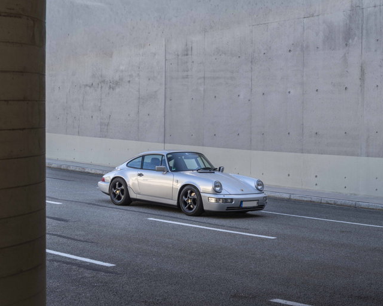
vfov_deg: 29.1
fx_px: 589
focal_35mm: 52
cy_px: 153
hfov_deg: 36.0
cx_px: 210
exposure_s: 1/125
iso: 400
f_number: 8
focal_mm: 46
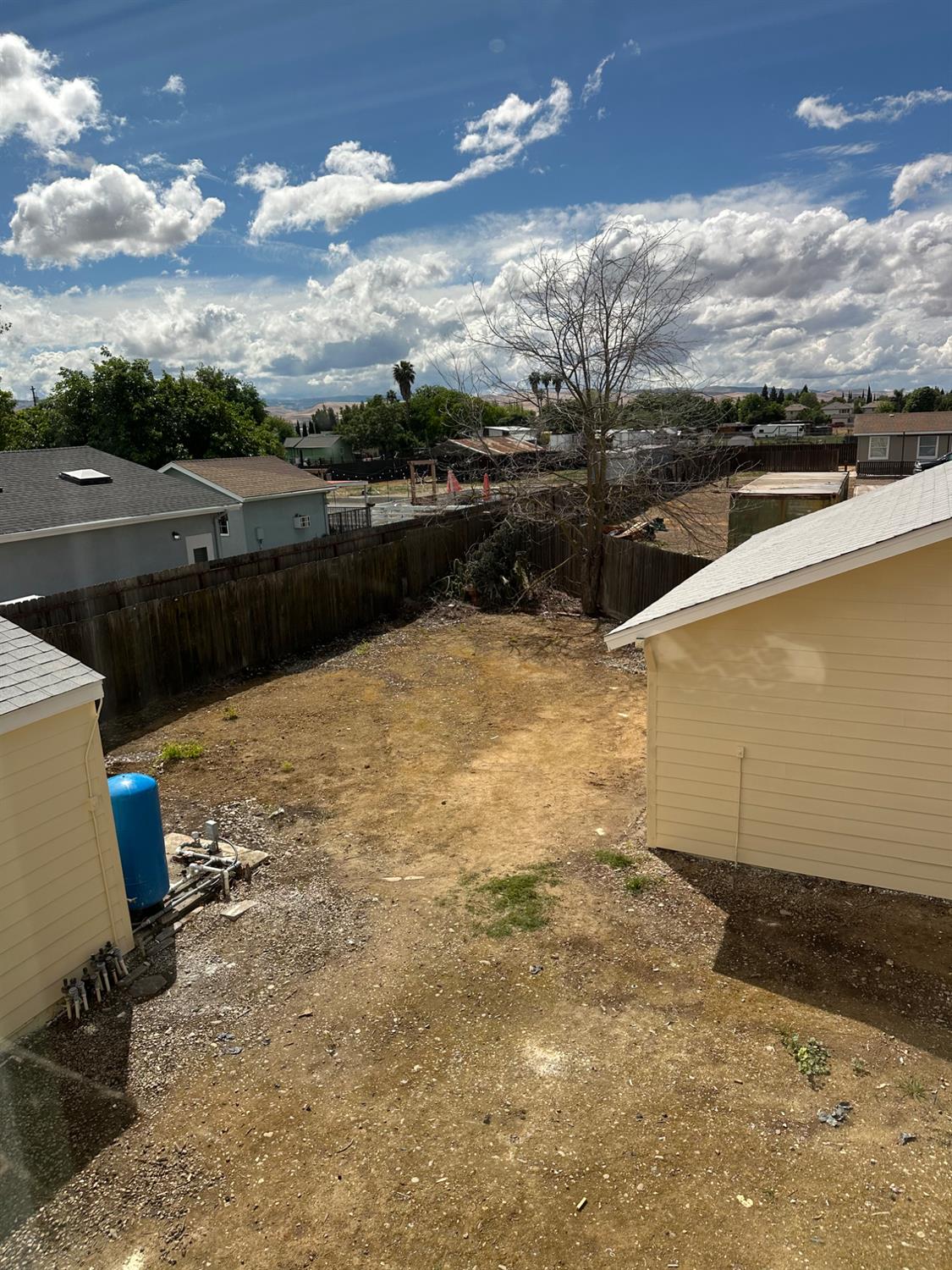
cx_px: 476
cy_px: 635
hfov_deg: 56.8
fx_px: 880
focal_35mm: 24
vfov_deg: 71.6
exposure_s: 1/5525
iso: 80
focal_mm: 6.86
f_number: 1.78
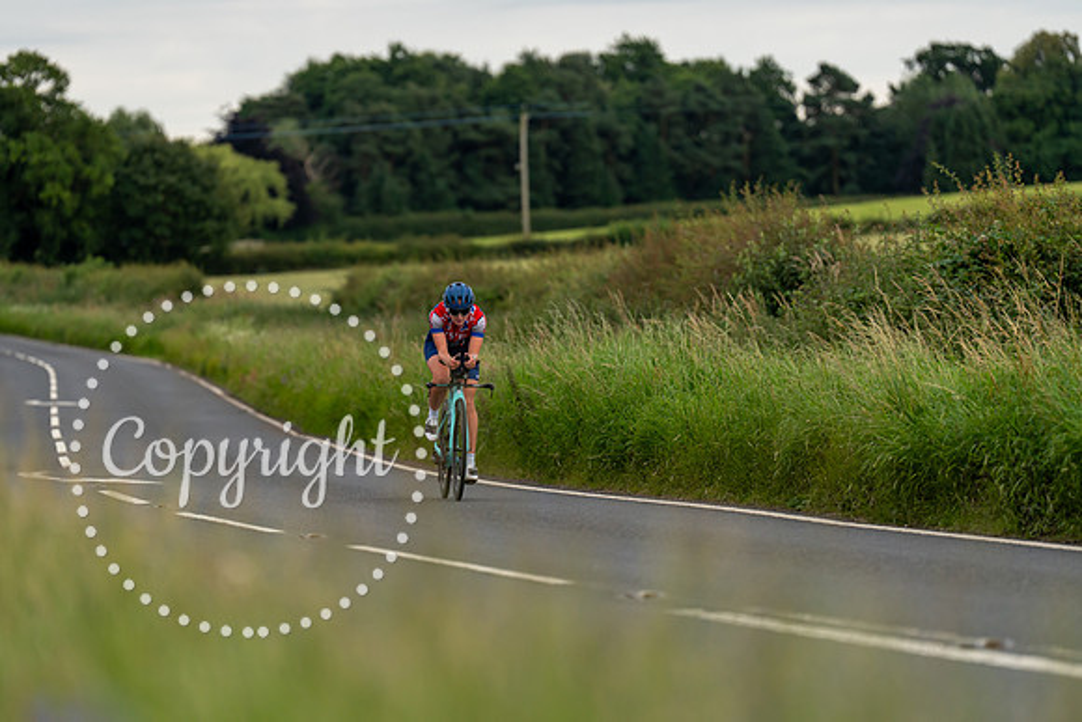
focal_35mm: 201
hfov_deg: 10.2
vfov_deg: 6.8
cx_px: 503
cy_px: 336
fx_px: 6046
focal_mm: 188
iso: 500
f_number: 3.2
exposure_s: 1/800
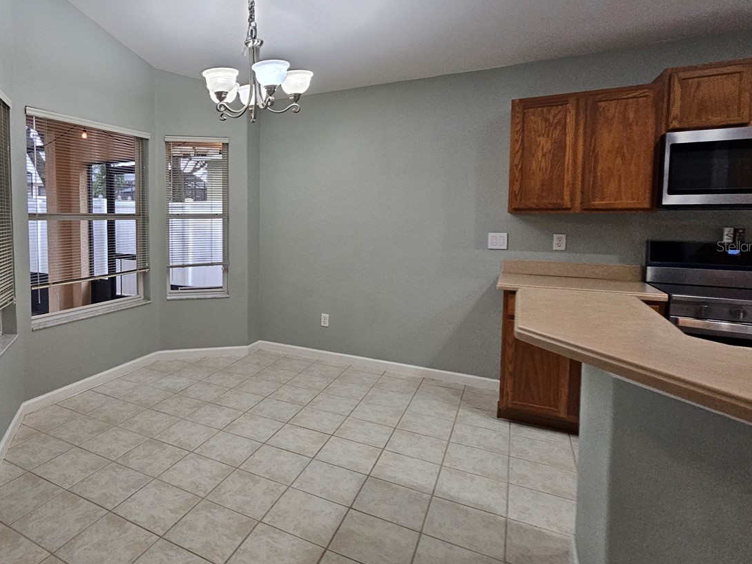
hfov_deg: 80.9
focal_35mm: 19
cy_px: 246
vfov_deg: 68.4
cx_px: 232
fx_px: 413
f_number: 2.2
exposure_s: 1/60
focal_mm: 2.2
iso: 160
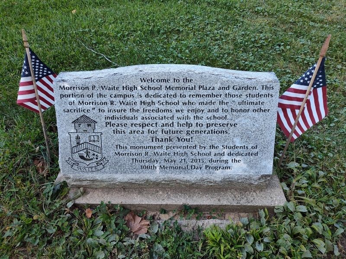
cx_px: 173
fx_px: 230
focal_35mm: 23
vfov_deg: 58.9
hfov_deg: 73.9
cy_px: 130
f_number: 1.8
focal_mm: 5.56
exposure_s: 1/200
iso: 156
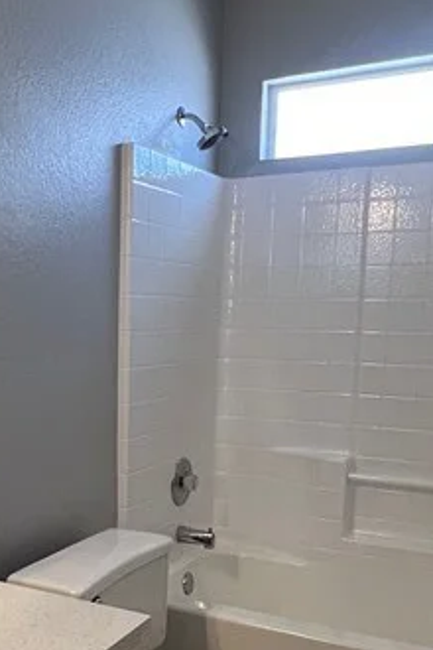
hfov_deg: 30.5
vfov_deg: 45.5
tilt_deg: -8.4
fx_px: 758
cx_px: 41
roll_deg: -0.2
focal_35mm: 42
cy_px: 449
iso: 200
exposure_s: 1/120
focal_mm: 1.57
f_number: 1.8
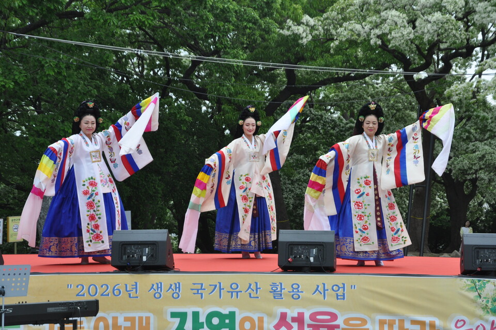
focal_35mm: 87
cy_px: 165
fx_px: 1197
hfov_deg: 23.4
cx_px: 248
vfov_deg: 15.7
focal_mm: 58
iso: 400
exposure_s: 1/800
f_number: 7.1
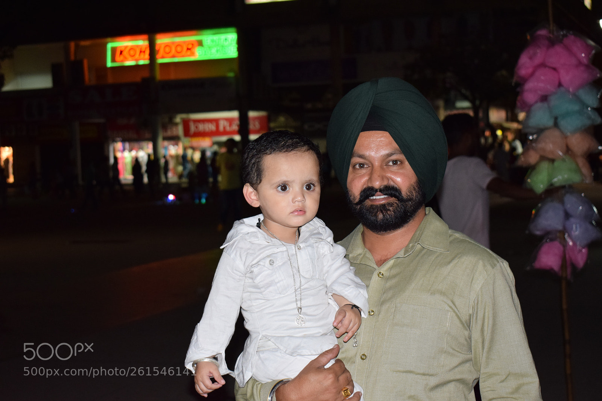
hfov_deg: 31.9
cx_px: 301
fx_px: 1053
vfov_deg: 21.6
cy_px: 200
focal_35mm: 63
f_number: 5
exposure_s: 1/60
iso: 1000
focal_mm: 42
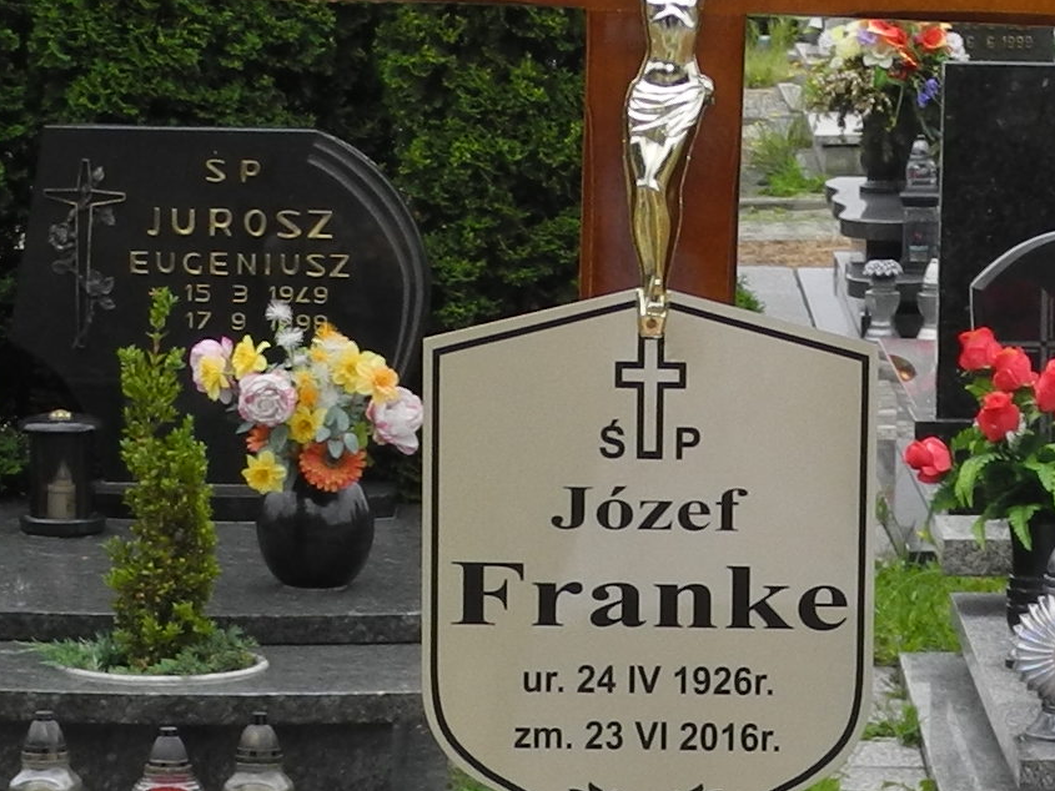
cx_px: 687
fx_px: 5395
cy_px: 924
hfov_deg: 11.2
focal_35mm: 177
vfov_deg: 8.3
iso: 100
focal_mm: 8.8
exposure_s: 1/640
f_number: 3.2
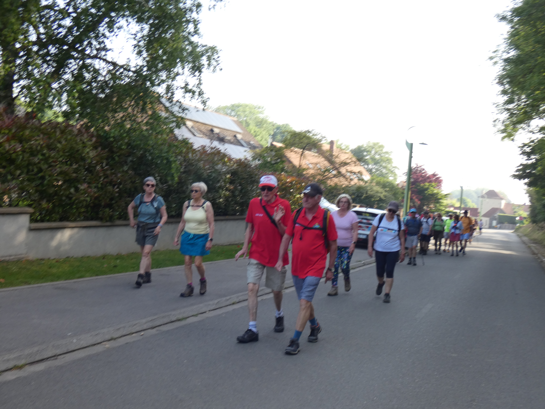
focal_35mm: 41
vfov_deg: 35.1
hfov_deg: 45.8
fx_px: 646
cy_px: 204
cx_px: 272
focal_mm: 7.3
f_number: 3.6
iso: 80
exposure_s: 1/160
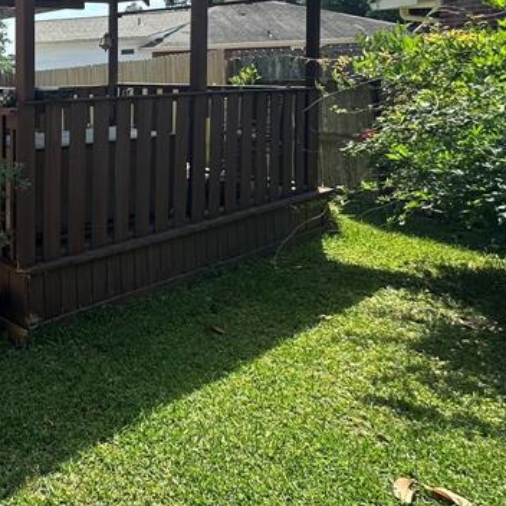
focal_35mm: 36
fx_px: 595
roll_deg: +2.3
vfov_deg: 43.7
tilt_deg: -0.8
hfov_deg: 37.8
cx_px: -59
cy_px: 95
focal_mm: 2.22
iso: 40
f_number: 2.2
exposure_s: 1/690
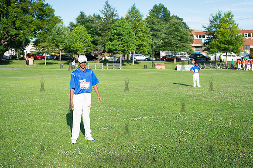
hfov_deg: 36.2
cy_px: 84
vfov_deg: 24.6
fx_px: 387
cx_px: 126
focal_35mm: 55
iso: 200
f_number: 2.8
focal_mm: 55
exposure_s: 1/2000
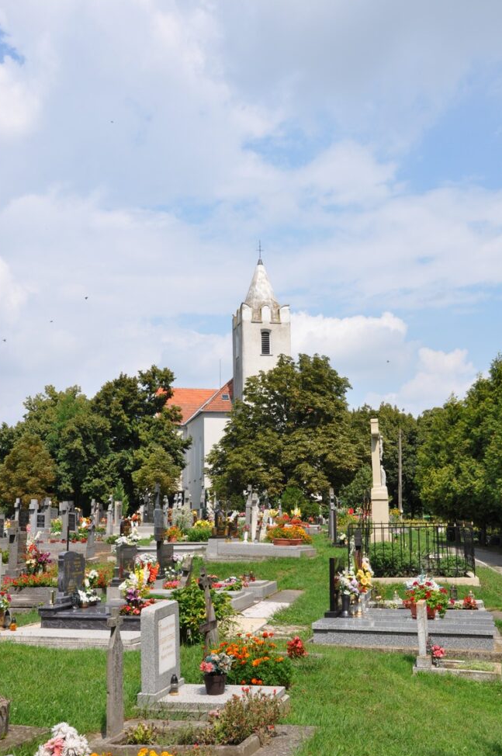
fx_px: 860
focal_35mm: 41
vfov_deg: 47.4
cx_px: 252
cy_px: 391
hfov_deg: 32.6
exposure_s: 1/400
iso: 200
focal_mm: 26
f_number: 10
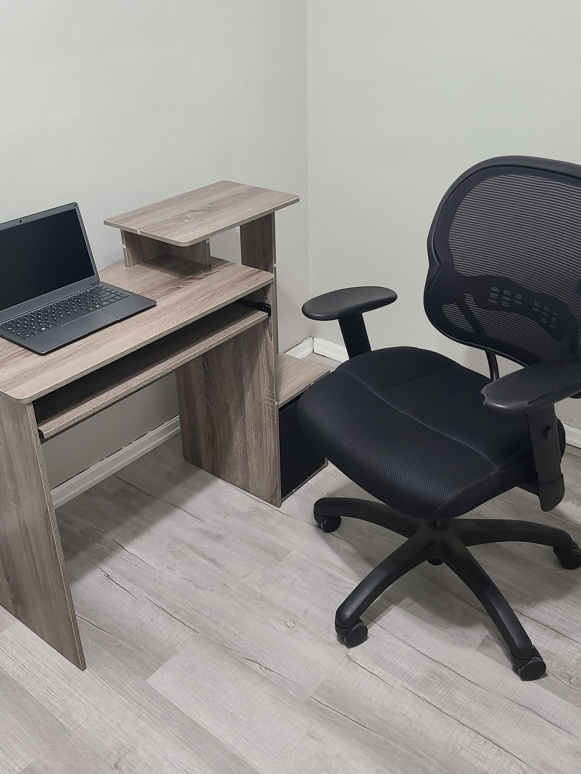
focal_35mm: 34
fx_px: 761
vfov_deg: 53.9
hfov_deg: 41.8
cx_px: 267
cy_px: 358
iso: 250
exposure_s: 1/39
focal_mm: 5.4
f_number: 1.8
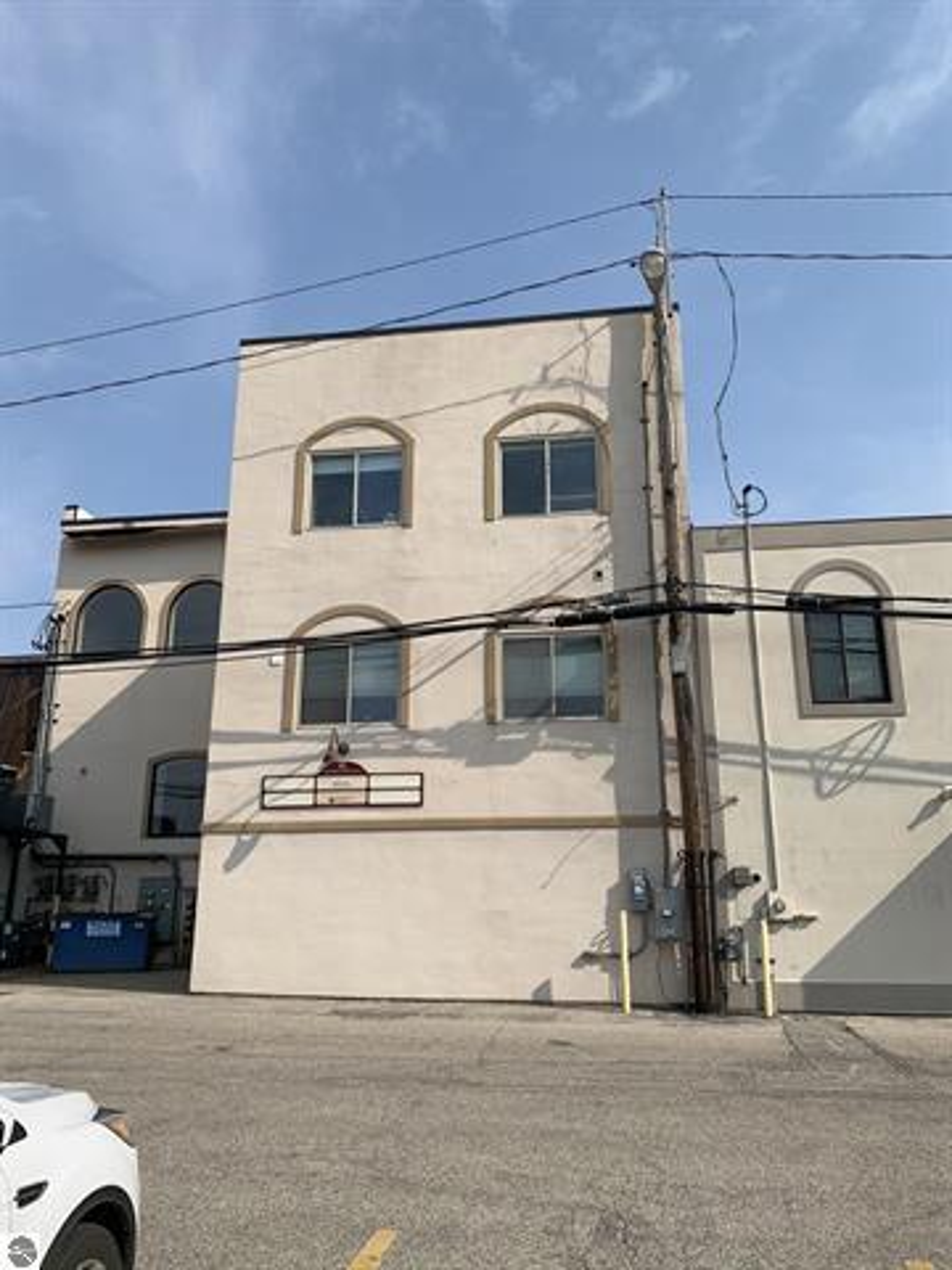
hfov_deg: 53.1
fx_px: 953
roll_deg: -0.2
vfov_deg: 67.3
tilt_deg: +16.6
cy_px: 635
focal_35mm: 26
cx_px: 476
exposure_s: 1/3086
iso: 25
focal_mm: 4.25
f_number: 1.8
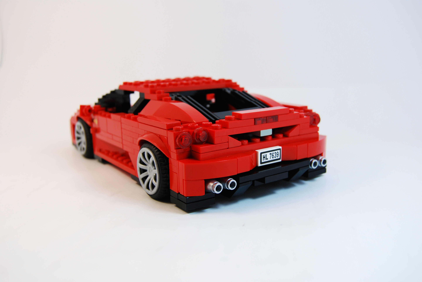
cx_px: 211
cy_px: 141
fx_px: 423
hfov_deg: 53.1
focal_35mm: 36
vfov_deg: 37.0
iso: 200
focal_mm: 24
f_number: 5.6
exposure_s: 1/125
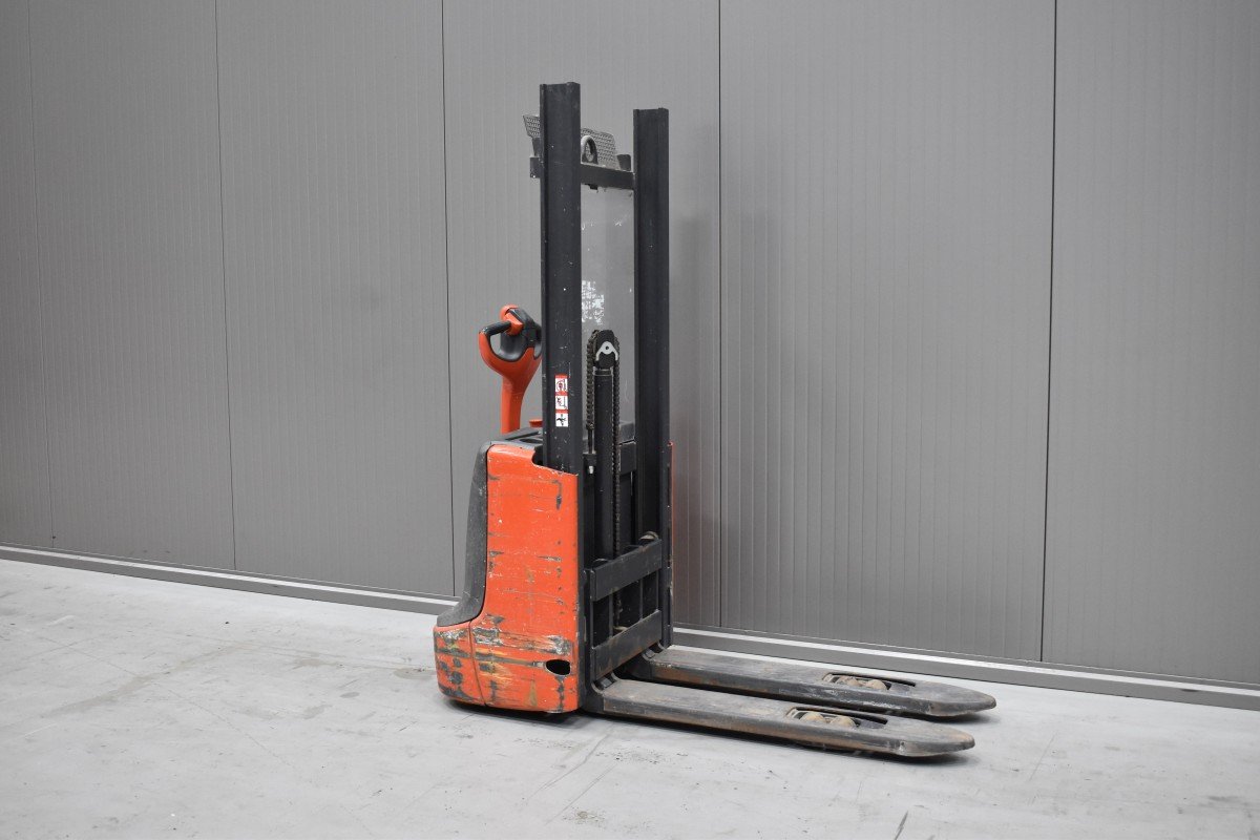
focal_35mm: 36
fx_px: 1260
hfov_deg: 53.1
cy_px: 420
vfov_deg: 36.9
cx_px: 630
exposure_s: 1/50
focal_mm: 24
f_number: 5
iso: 1600
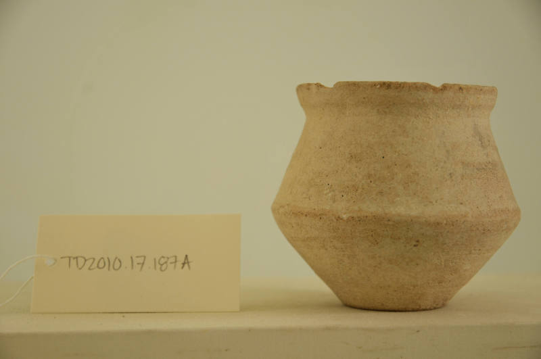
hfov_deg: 24.7
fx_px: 1238
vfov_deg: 16.5
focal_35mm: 82
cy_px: 180
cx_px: 270
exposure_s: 1/60
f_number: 5.3
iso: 200
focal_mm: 55
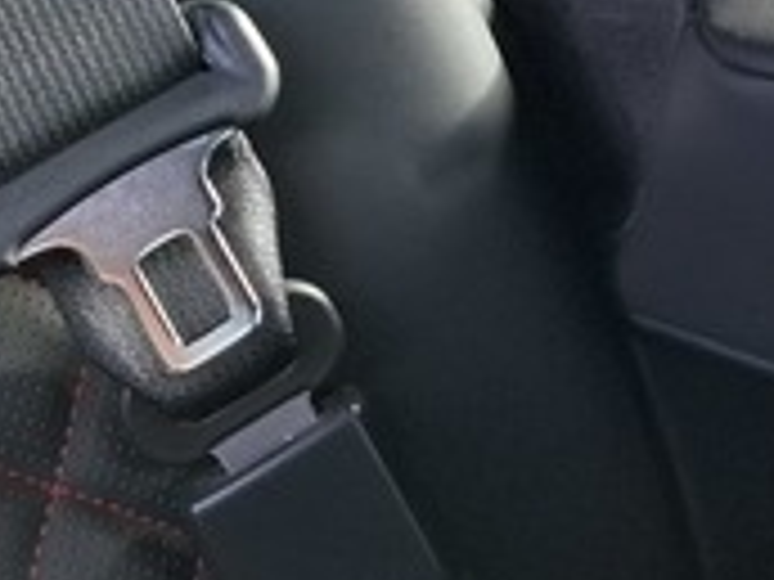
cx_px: 1269
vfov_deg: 12.2
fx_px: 2392
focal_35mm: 107
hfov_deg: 16.3
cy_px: -598
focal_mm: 5.54
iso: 50
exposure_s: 1/100
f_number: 1.8
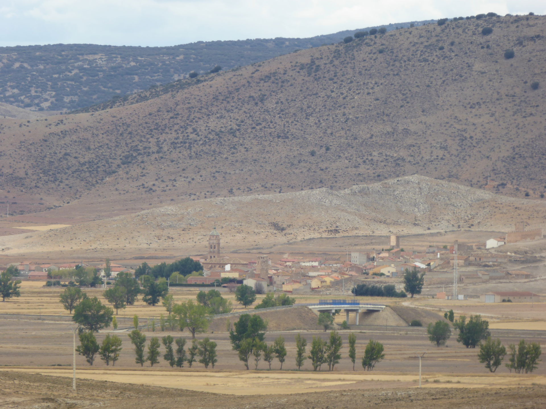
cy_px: 204
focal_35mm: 555
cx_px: 273
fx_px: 8754
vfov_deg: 2.7
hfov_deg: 3.6
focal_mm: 89.6
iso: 100
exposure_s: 1/160
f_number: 6
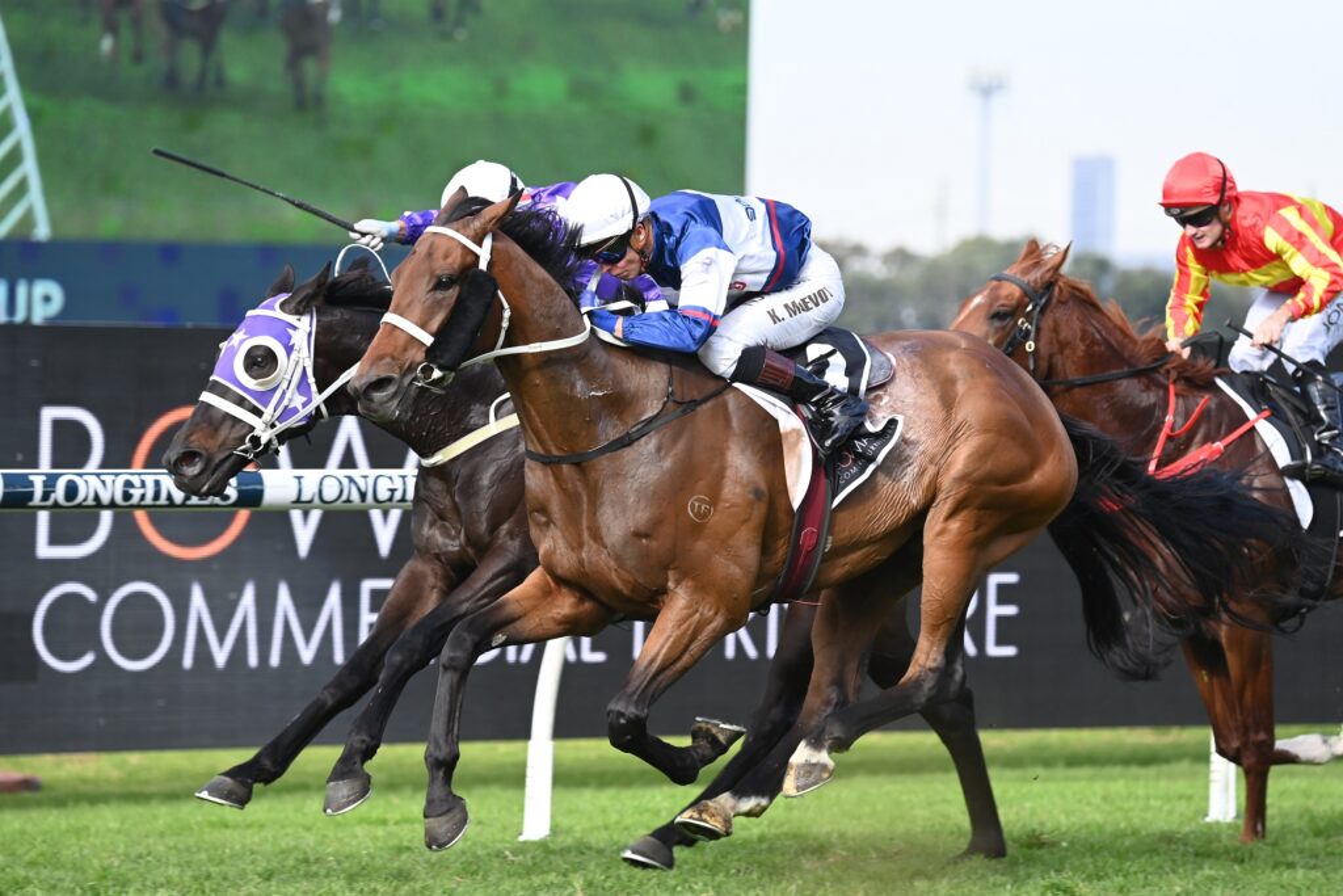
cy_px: 448
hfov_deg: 8.2
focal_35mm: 250
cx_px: 672
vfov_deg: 5.5
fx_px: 9327
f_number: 5.6
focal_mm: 250
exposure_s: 1/1600
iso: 1250
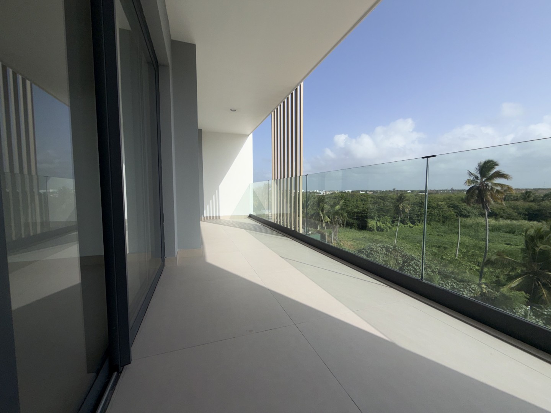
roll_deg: +0.4
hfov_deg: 102.1
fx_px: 223
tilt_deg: -4.4
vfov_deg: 85.7
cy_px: 206
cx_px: 276
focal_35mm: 14
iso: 16
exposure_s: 1/2092
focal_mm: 2.22
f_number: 2.2
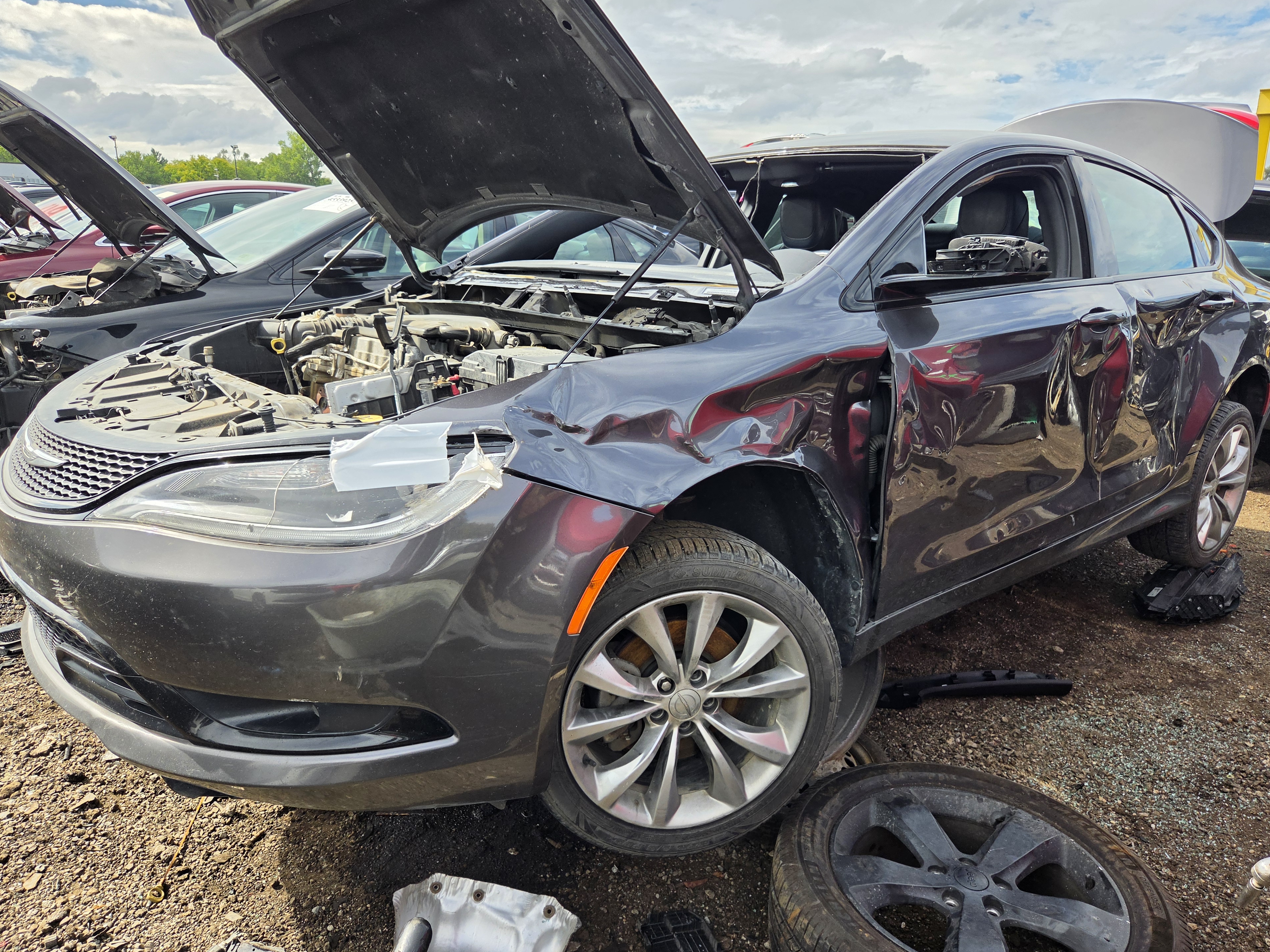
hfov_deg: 71.6
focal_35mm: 24
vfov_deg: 56.8
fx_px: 881
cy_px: 469
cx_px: 649
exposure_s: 1/2643
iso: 80
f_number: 1.8
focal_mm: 5.4
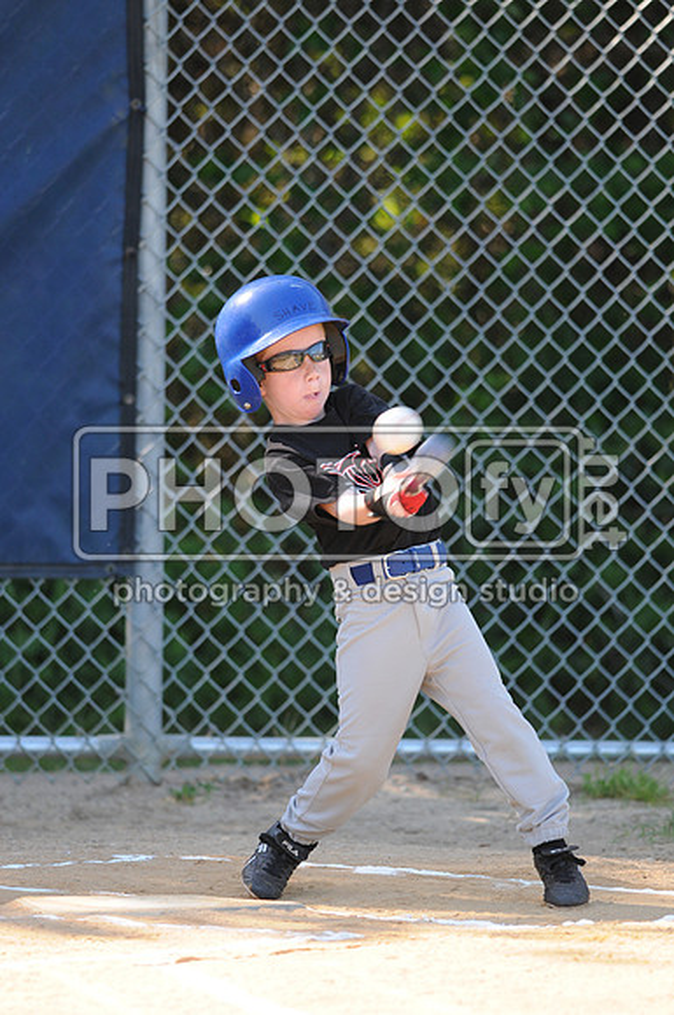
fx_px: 12674
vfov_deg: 4.6
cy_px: 508
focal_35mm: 450
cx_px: 337
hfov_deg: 3.0
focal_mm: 300
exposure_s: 1/640
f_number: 4
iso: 400
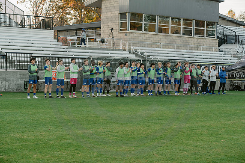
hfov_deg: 28.5
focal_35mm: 71
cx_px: 123
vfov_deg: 19.2
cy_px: 81
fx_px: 483
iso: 1250
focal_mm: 70
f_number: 5.6
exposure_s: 1/800
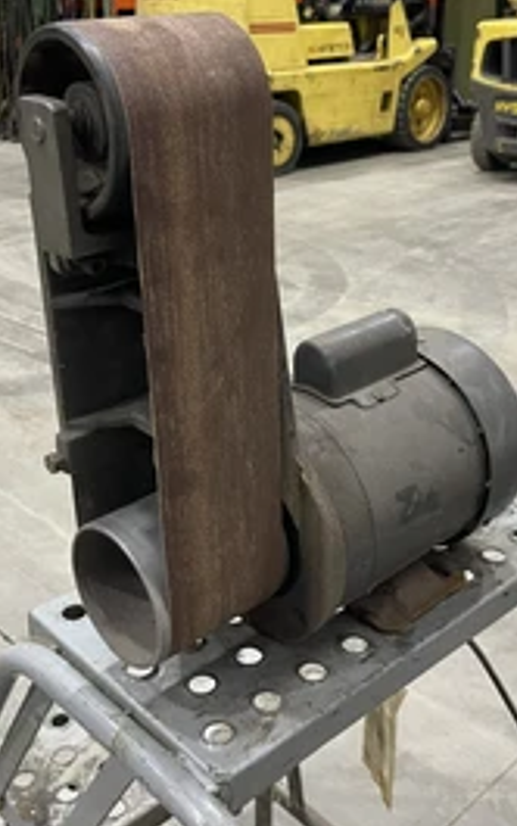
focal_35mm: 40
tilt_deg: -21.2
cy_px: 365
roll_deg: -0.1
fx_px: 900
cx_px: 271
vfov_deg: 49.1
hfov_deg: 32.0
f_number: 1.6
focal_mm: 5.1
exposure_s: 1/60
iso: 400
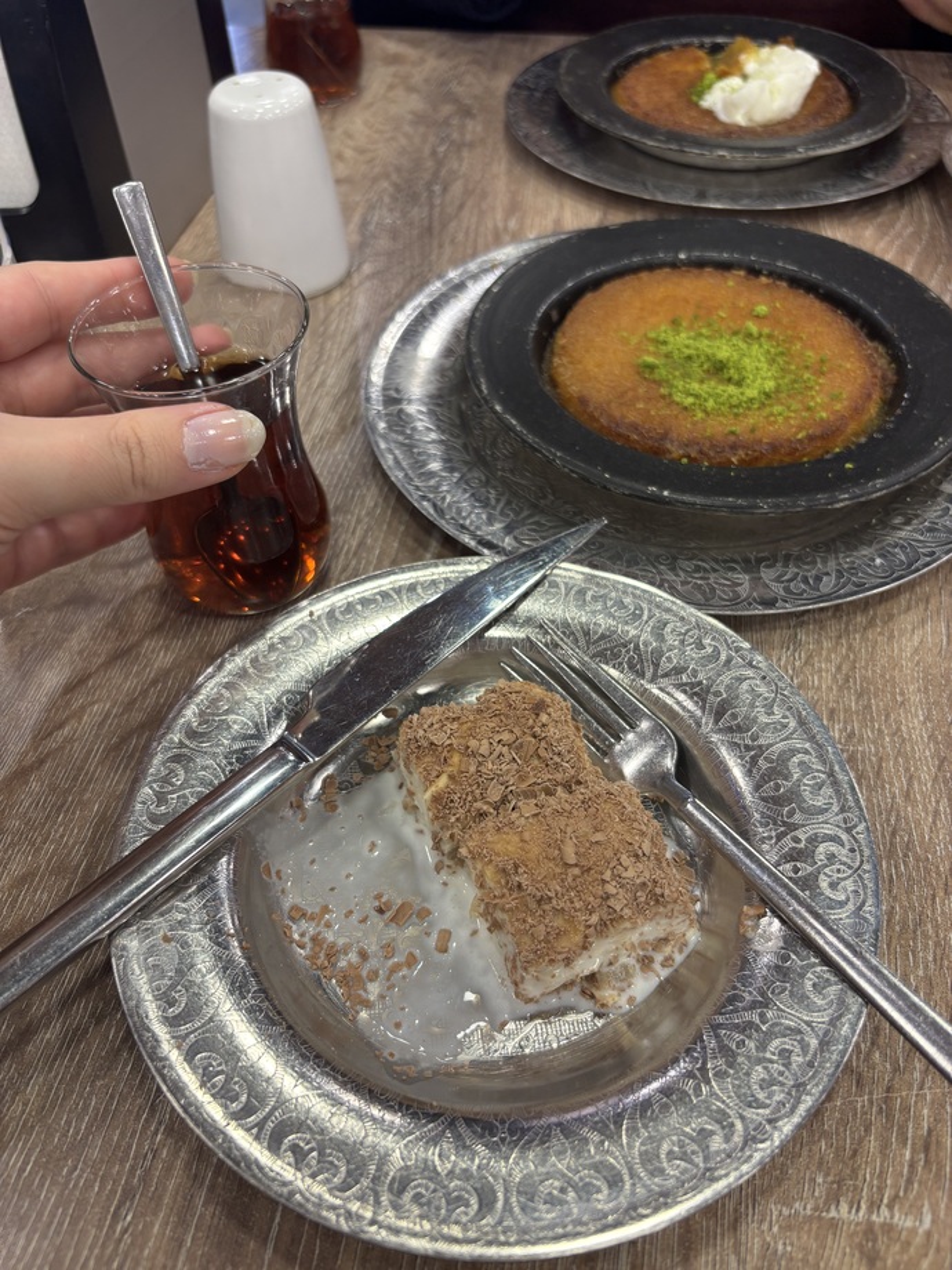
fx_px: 953
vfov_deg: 67.3
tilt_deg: -48.4
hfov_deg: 53.1
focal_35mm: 26
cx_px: 476
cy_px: 635
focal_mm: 5.96
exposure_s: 1/100
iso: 80
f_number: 1.6
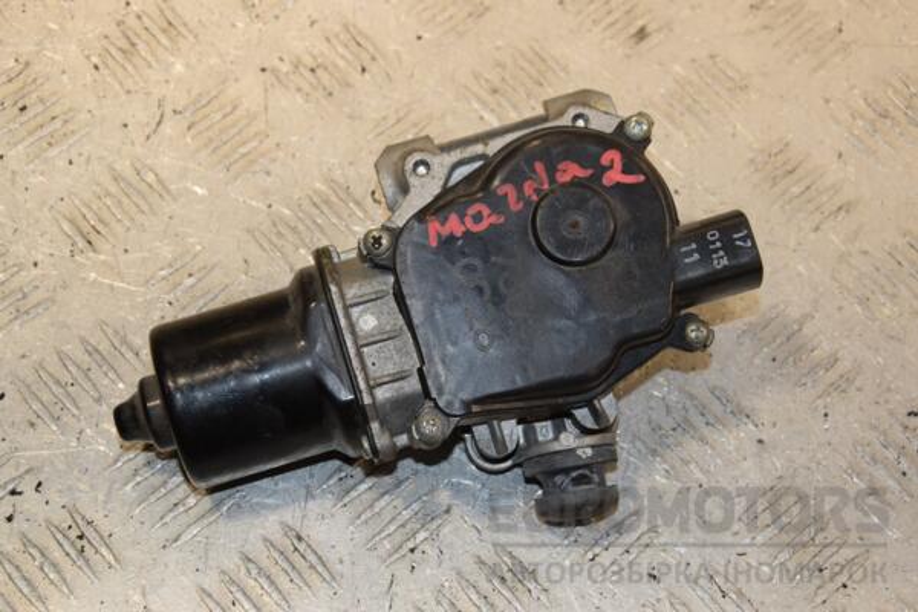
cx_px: 459
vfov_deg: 17.5
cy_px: 306
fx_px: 1989
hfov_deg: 26.0
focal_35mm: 78
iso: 800
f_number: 8
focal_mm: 52
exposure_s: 1/200
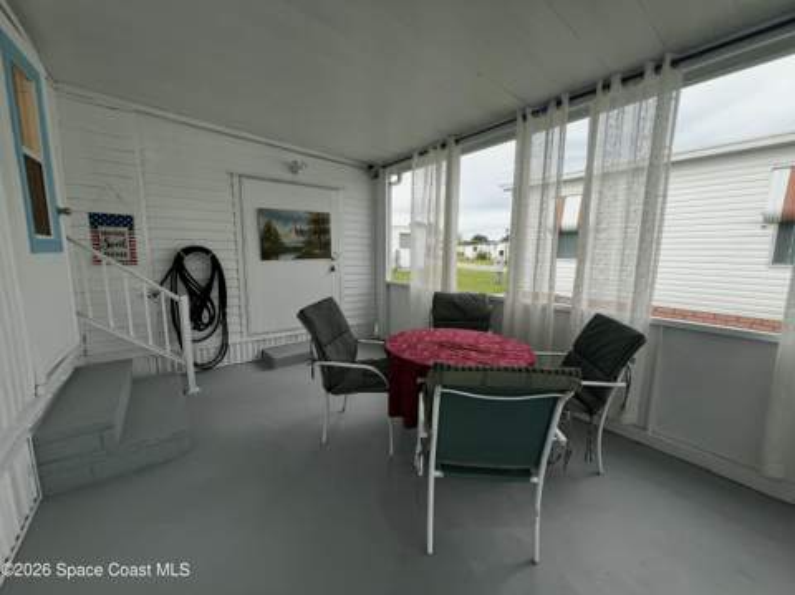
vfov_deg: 89.8
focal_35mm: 13
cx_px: 398
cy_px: 298
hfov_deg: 106.2
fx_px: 298
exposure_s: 1/99
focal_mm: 1.57
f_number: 1.8
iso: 40
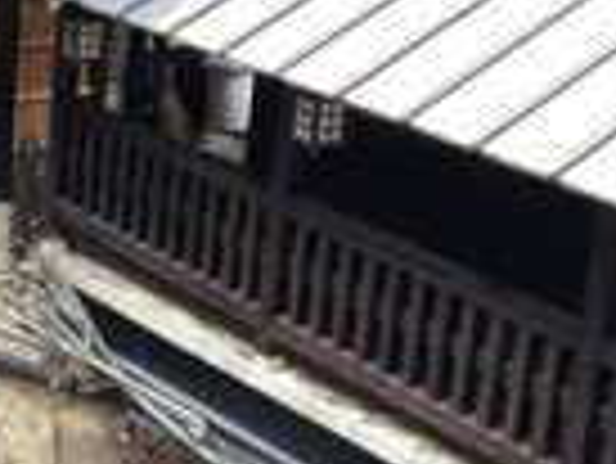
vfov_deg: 12.9
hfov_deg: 16.1
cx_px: -202
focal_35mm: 115
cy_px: 108
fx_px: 2048
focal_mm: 4.28
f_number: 2.4
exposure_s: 1/140
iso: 50
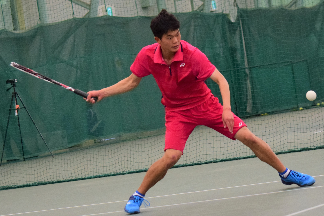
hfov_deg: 15.9
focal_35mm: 129
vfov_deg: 10.6
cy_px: 108
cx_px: 162
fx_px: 1161
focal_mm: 86
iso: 1600
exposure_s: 1/1000
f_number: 4.5
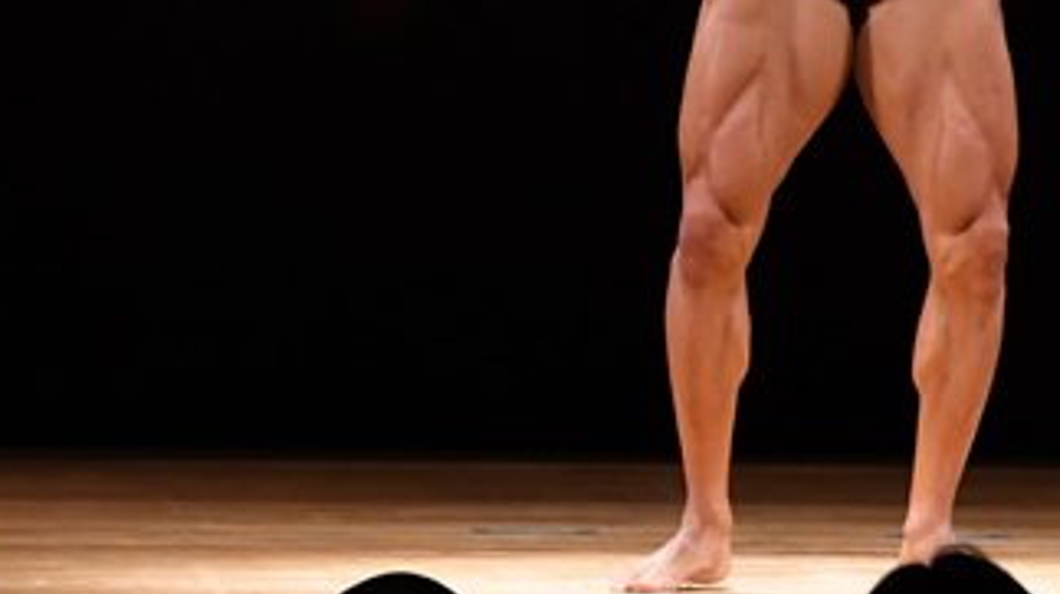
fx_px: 15332
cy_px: -46
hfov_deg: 4.0
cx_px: 704
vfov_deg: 2.2
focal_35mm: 546
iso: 4000
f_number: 5.6
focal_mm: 145
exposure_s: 1/400
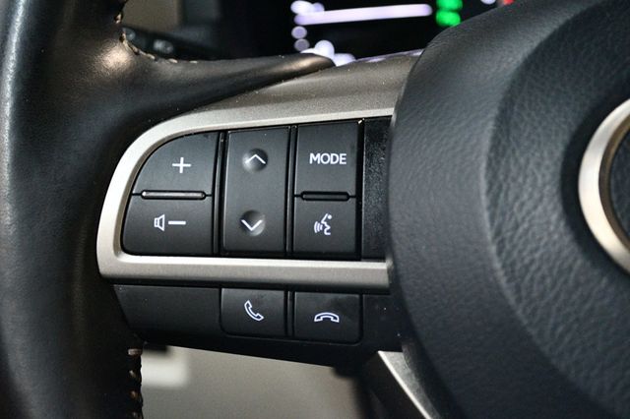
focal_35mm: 63
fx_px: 1102
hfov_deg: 31.9
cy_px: 210
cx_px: 315
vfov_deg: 21.5
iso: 7200
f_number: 5.3
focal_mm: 42
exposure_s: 1/60
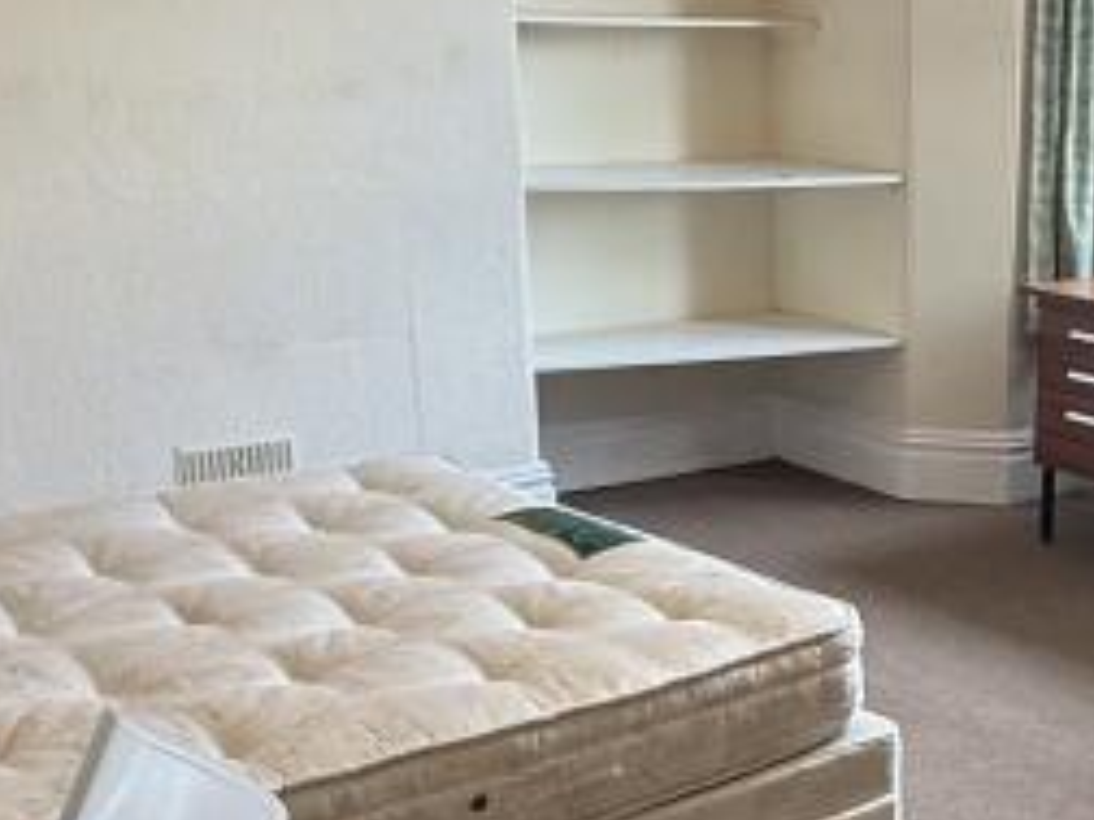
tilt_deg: -15.4
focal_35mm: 57
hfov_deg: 31.6
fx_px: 1801
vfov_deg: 25.6
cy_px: 516
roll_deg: -1.7
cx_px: 1059
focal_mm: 2.22
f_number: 2.2
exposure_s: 1/100
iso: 160
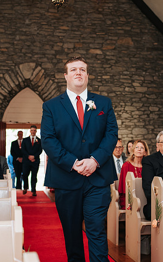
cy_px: 130
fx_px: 385
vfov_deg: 37.6
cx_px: 100
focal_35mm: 54
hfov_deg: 23.9
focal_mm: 35
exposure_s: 1/200
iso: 1000
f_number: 2.8
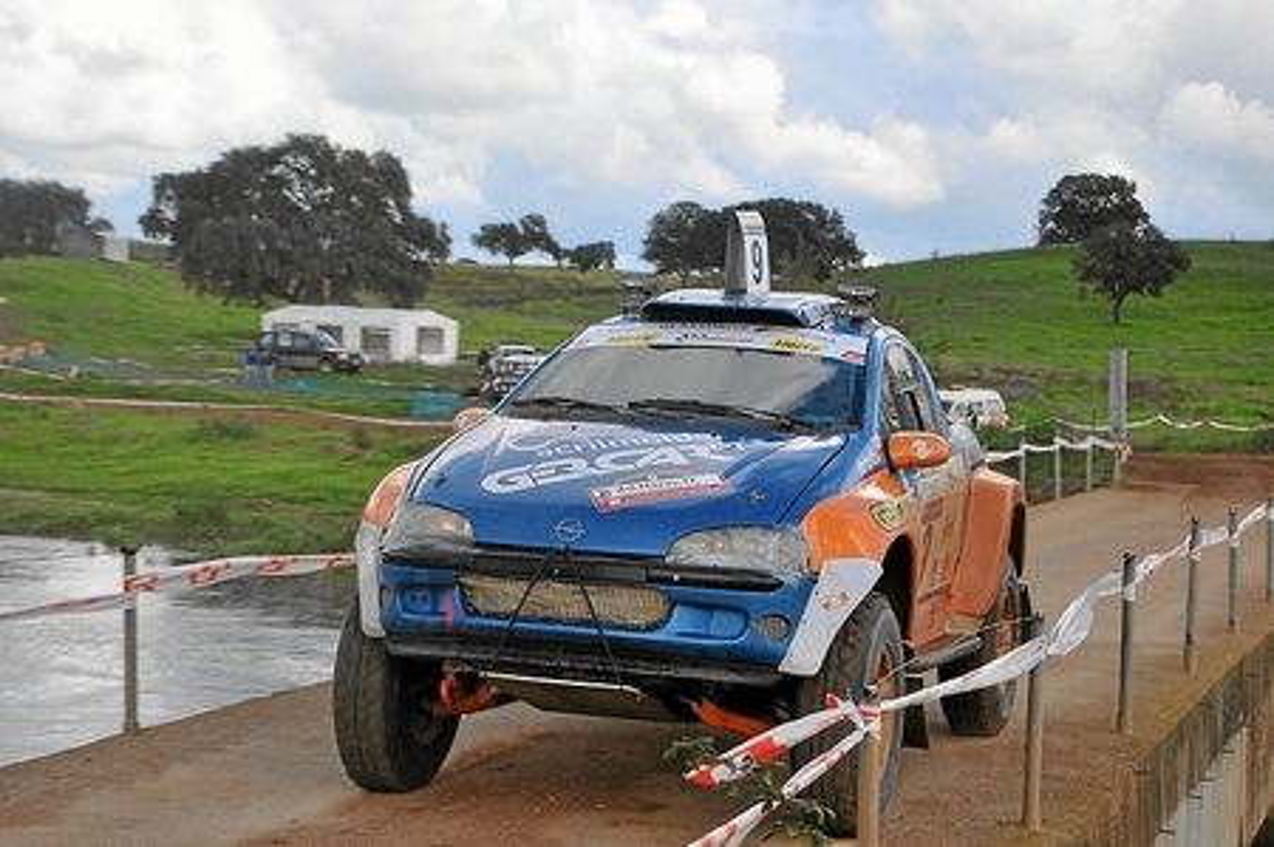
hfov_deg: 26.0
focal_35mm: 78
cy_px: 424
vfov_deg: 17.5
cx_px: 637
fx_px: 2757
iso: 400
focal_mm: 52
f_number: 6.3
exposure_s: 1/640
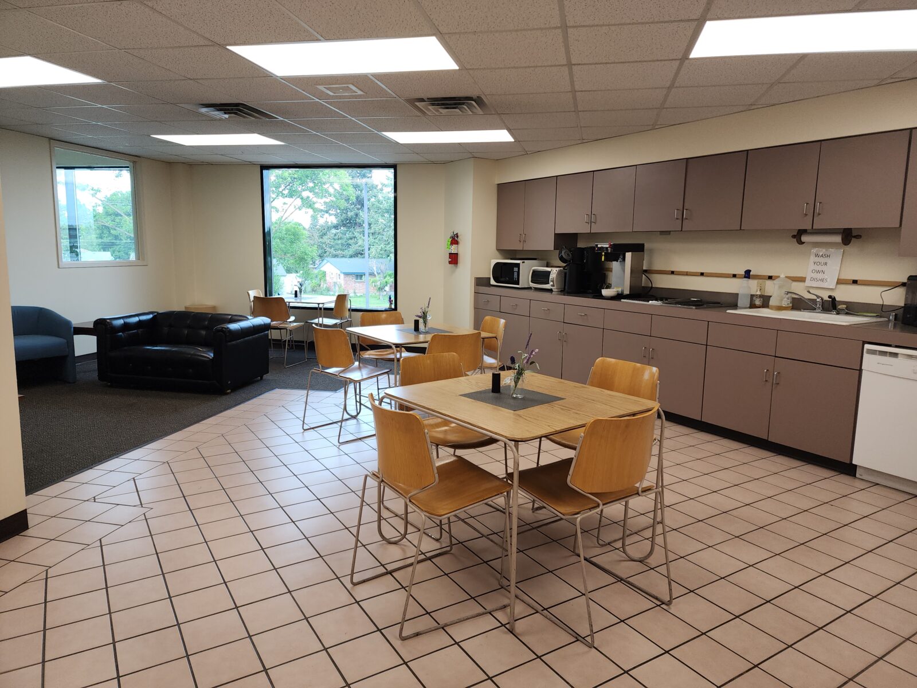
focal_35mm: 23
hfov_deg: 73.9
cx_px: 458
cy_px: 344
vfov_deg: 58.9
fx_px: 609
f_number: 1.8
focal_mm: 6.4
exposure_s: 1/60
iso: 32
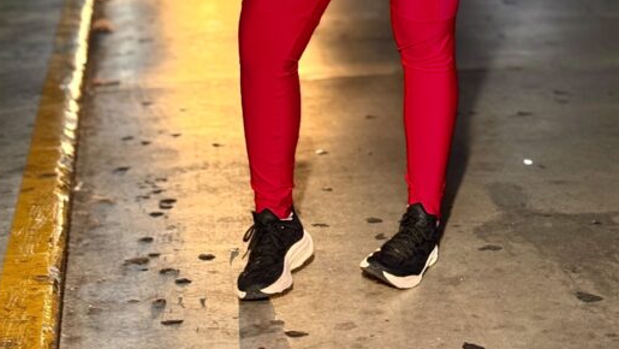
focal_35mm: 104
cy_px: -230
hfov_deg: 20.5
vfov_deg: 11.0
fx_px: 1707
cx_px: 407
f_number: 1.78
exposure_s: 1/60
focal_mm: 6.76
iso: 200
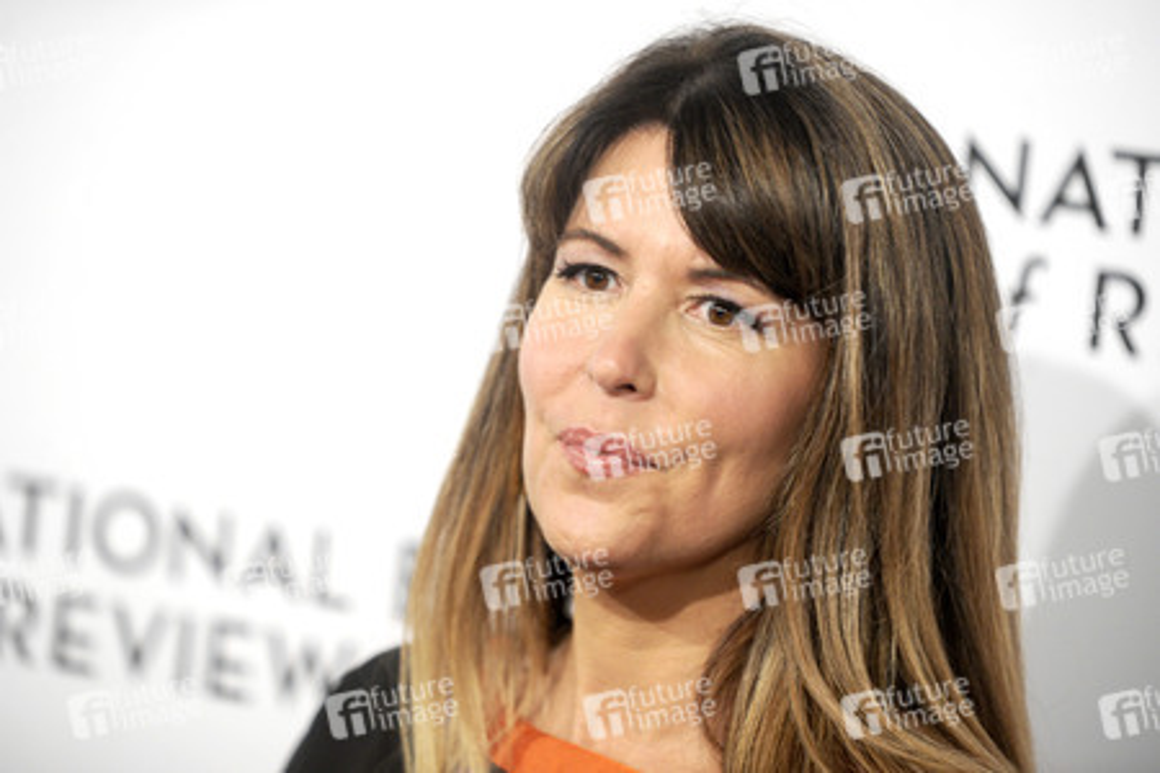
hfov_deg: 11.7
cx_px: 580
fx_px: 5638
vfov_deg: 7.8
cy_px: 386
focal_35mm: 175
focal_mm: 175
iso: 1600
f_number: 4
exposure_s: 1/200
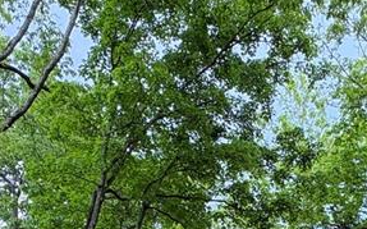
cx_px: 265
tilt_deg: -7.4
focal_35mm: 53
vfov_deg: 17.8
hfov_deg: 37.5
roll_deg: -1.2
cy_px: 445
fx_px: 530
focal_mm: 2.22
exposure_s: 1/103
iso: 80
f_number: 2.2
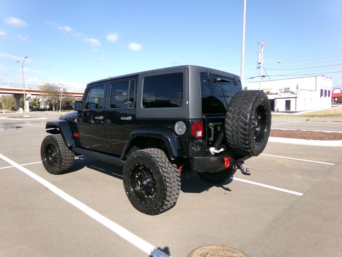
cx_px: 171
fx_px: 237
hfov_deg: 71.6
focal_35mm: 24
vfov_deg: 56.8
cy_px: 128
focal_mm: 4.3
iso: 100
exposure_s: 1/60
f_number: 11.07
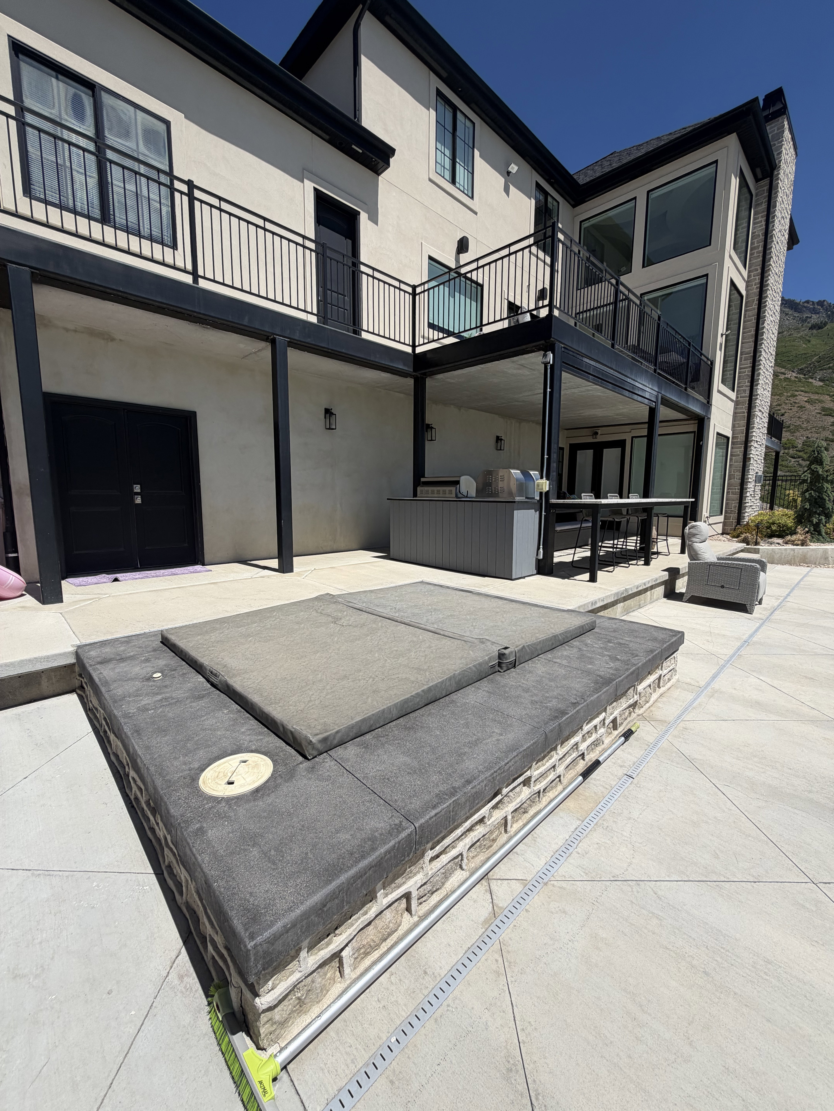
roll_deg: -0.8
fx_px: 450
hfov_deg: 85.7
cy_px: 556
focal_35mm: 14
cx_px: 417
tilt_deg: -7.4
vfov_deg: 102.1
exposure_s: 1/1339
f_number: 2.2
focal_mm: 2.22
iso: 20
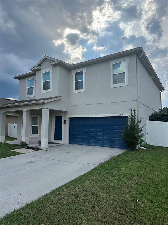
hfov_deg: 56.8
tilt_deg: +6.6
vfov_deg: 71.6
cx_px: 84
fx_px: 155
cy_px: 112
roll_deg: +0.2
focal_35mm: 24
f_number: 1.78
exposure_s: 1/4762
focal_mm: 6.86
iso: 80
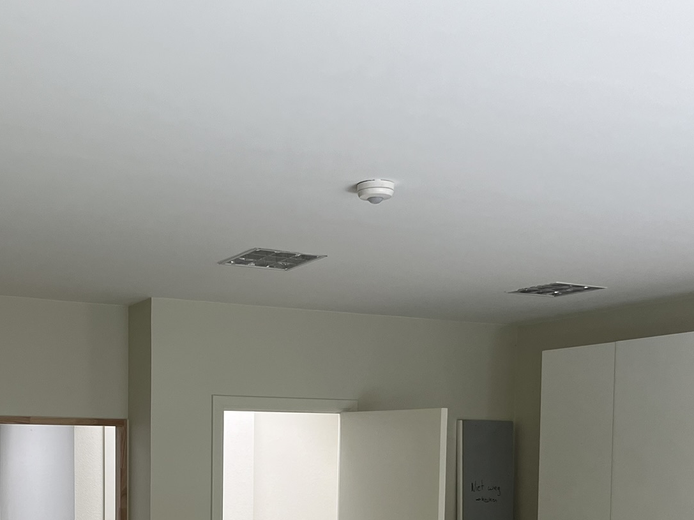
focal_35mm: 49
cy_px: 486
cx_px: 215
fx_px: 982
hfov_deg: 38.3
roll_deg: +0.0
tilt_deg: -2.6
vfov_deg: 28.3
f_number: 1.6
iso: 125
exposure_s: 1/108
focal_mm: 5.1
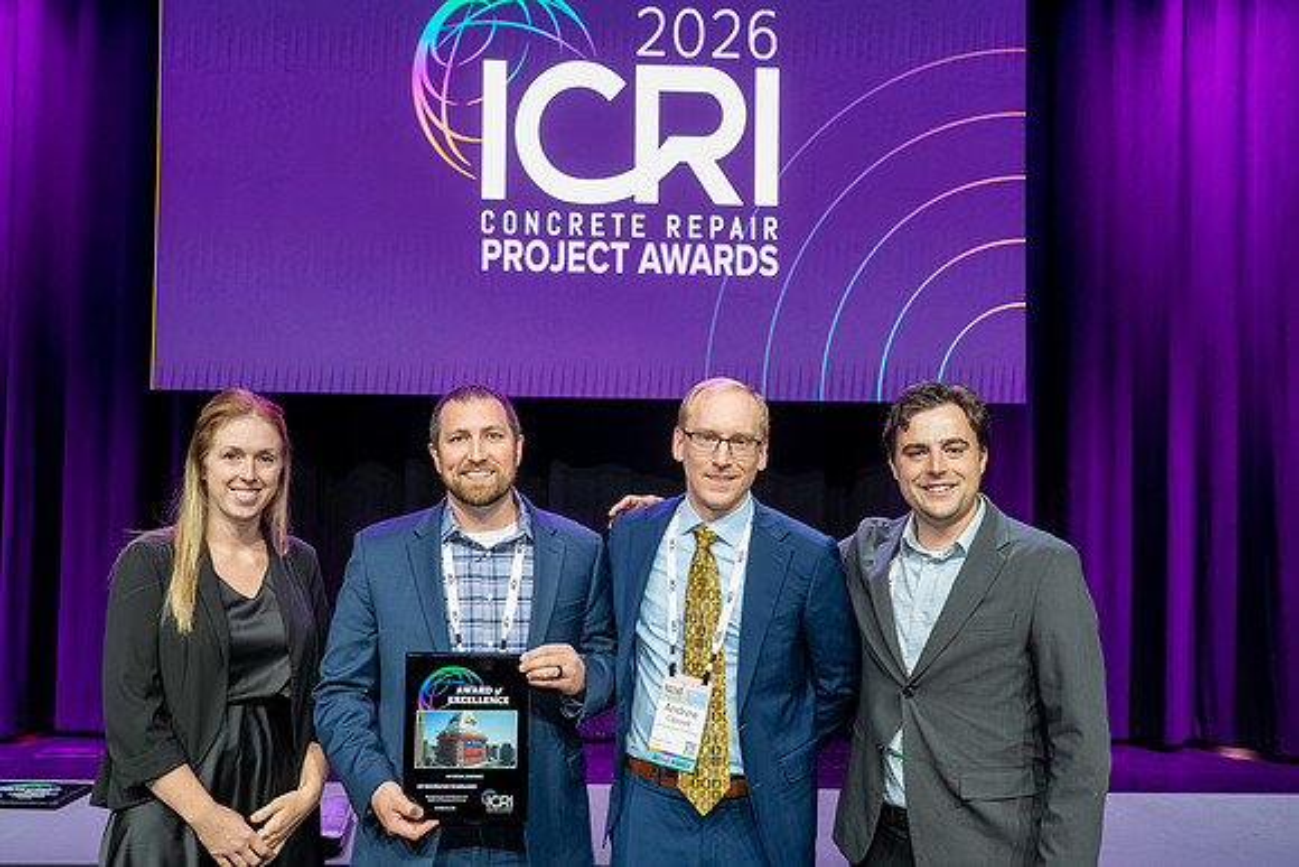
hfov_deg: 53.4
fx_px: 1291
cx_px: 650
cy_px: 434
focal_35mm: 36
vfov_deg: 37.1
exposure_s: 1/125
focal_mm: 35
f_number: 5.6
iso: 3200
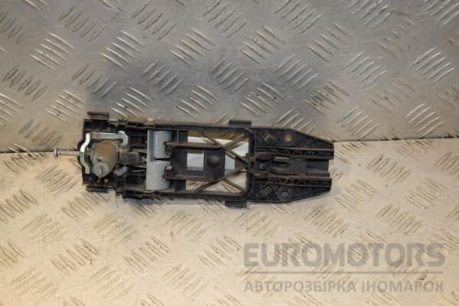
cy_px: 153
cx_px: 230
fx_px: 861
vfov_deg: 20.2
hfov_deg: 29.9
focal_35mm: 68
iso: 800
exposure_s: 1/200
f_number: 6.3
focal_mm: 45
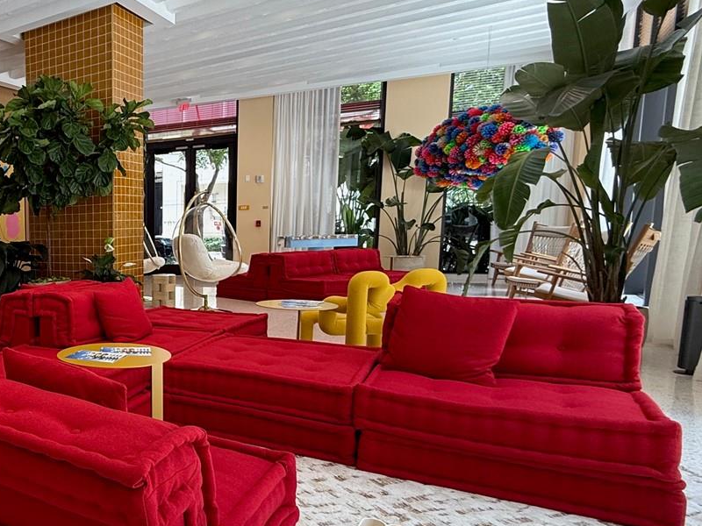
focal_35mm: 28
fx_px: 568
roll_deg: +1.6
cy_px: 302
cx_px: 15
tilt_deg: -6.5
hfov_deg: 51.9
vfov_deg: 49.6
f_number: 2.2
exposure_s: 1/99
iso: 80
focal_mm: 2.22
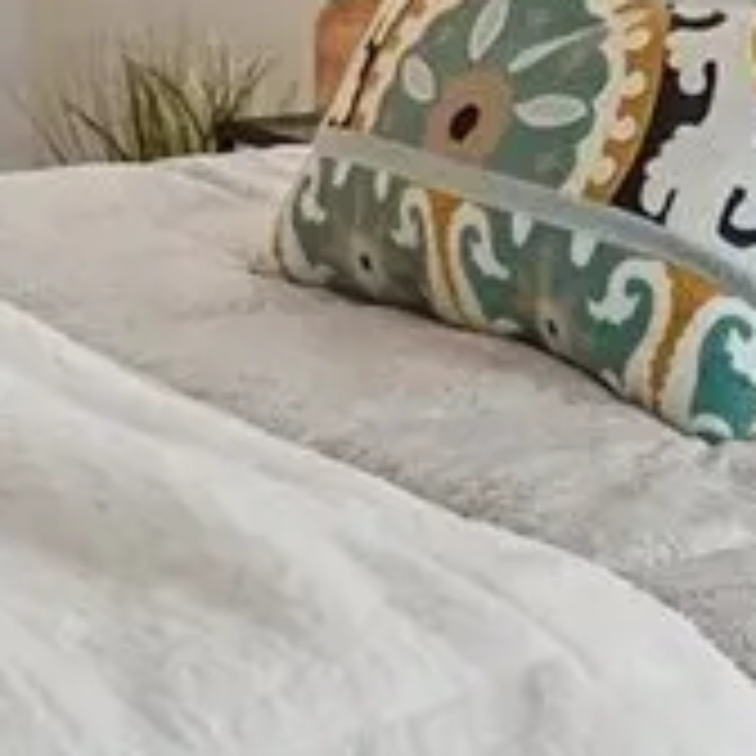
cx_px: 448
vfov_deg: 12.2
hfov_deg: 12.7
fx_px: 3385
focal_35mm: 137
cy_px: -362
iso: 1600
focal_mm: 16
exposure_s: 1/30
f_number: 8
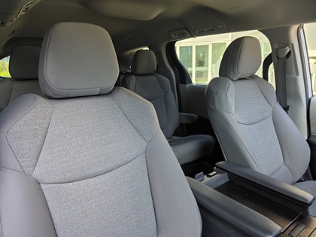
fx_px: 210
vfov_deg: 58.9
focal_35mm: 23
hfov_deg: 73.9
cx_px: 158
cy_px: 118
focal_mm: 6.5
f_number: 1.4
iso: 20
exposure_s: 1/180
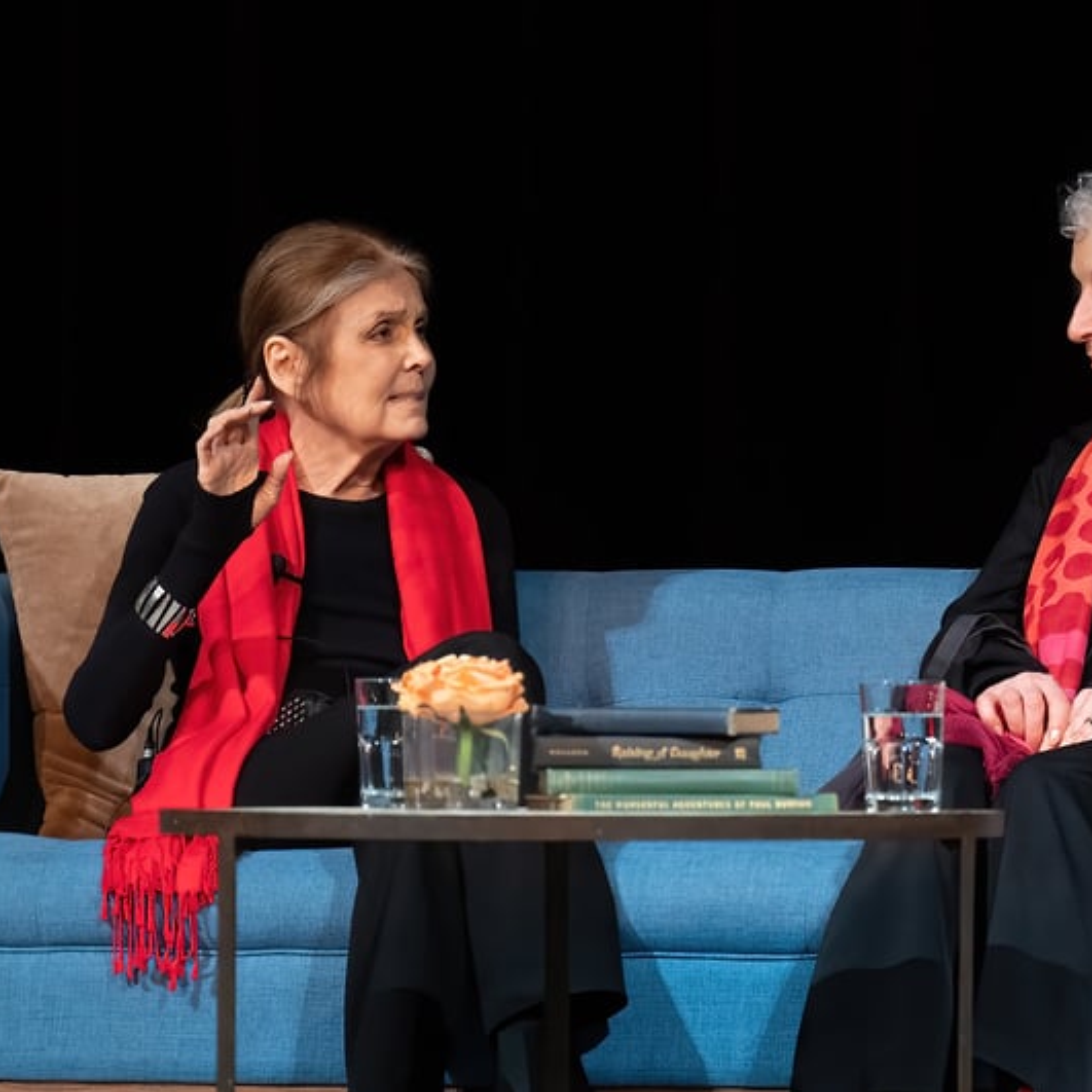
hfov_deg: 5.2
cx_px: 769
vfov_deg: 5.2
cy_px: 546
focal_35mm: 338
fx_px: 12063
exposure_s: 1/200
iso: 5000
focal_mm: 176
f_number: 4
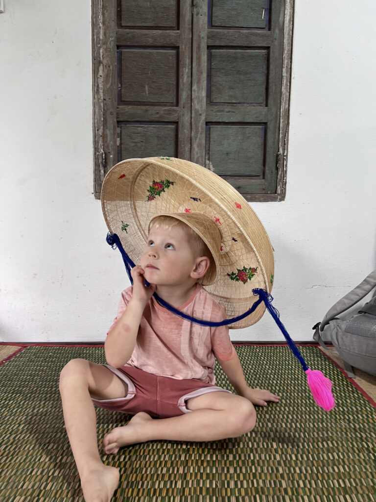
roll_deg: +1.6
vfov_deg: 67.3
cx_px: 188
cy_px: 251
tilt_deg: -5.6
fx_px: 377
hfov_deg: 53.1
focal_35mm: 26
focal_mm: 5.7
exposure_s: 1/60
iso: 160
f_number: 1.5
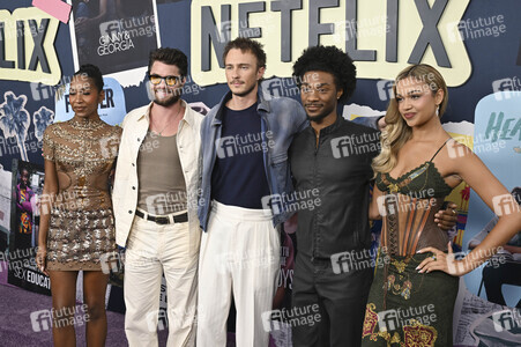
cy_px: 174
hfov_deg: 50.7
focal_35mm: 38
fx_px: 550
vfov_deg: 35.0
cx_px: 260
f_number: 5.6
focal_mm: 38
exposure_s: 1/250
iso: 1000
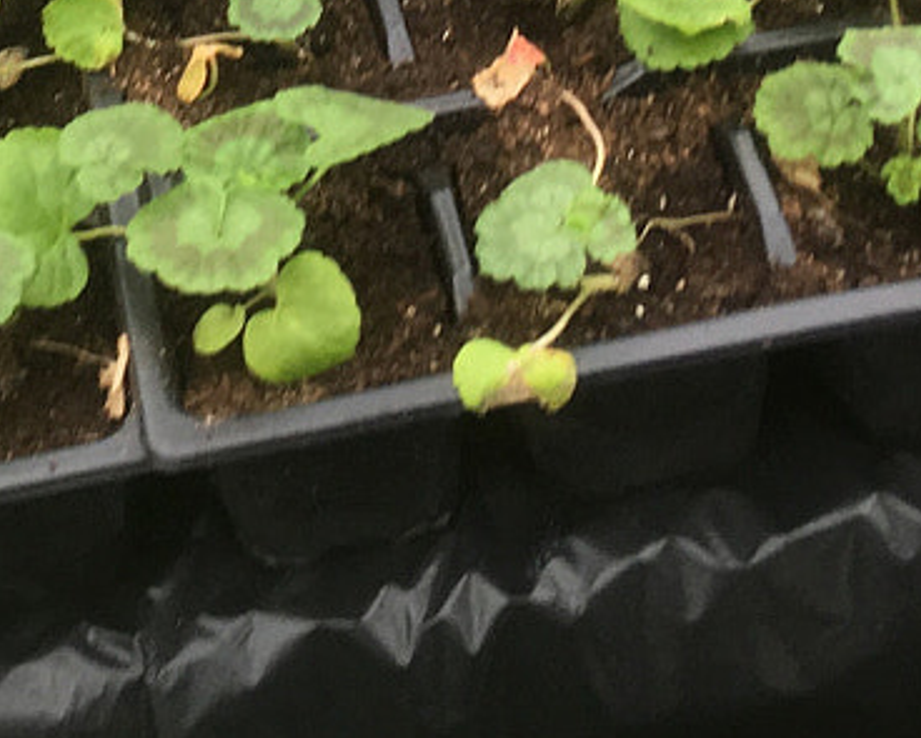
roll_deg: +11.3
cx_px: 115
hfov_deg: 15.5
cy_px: -675
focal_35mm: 123
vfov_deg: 11.5
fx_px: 3355
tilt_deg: -30.4
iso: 32
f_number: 2.2
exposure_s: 1/50
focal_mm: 4.15
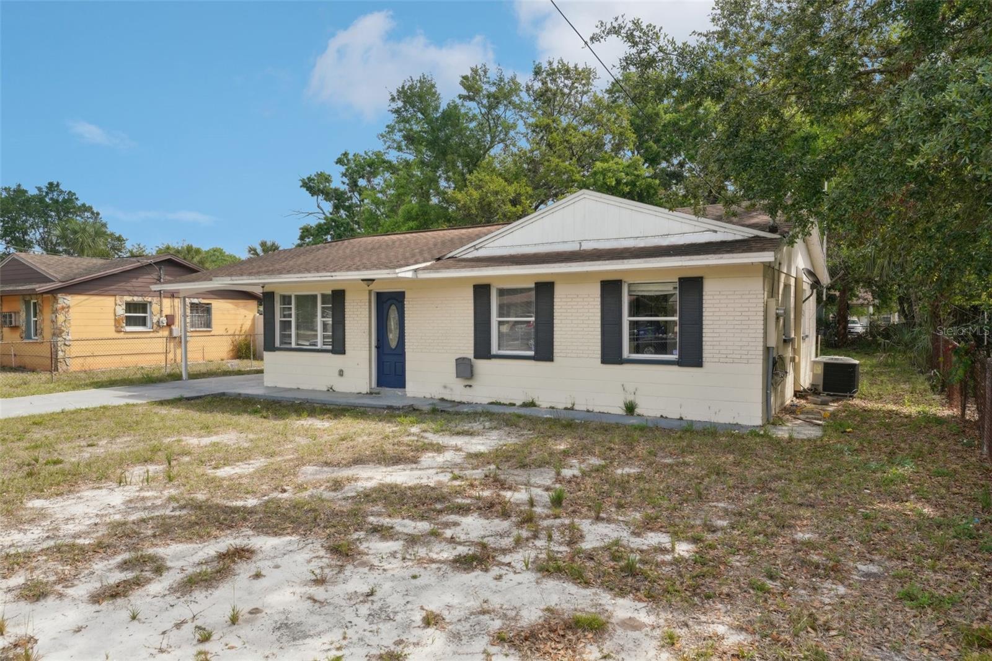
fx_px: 661
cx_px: 496
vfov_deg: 53.1
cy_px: 330
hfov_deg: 73.8
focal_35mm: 24
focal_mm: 24
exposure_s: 1/640
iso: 500
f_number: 8
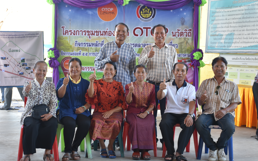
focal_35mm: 65
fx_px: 457
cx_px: 128
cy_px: 85
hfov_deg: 31.5
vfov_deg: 20.0
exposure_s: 1/125
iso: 400
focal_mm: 42
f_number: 5
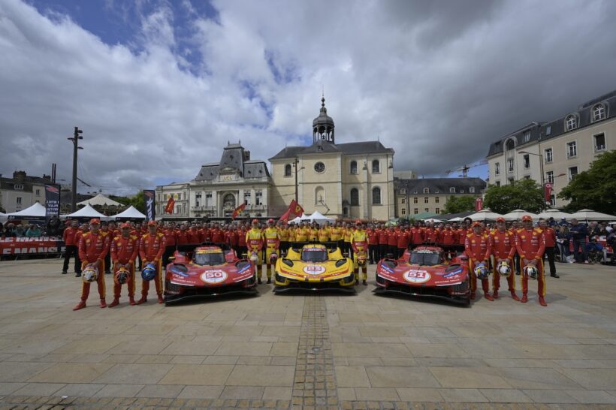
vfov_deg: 73.7
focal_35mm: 16
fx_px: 274
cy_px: 205
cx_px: 308
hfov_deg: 96.8
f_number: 9
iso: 400
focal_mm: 16
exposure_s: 1/1600
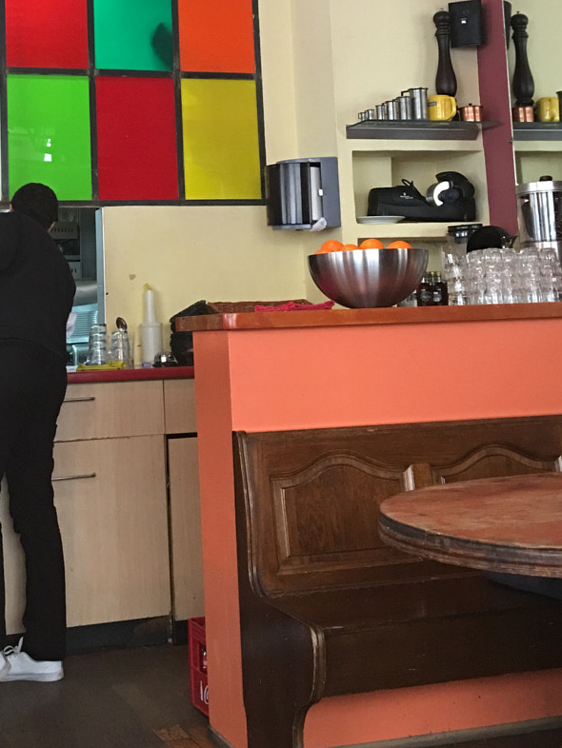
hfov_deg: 24.7
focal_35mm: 59
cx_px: 171
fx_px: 1276
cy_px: 154
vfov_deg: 31.9
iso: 100
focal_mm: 4.15
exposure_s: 1/10
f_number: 2.2
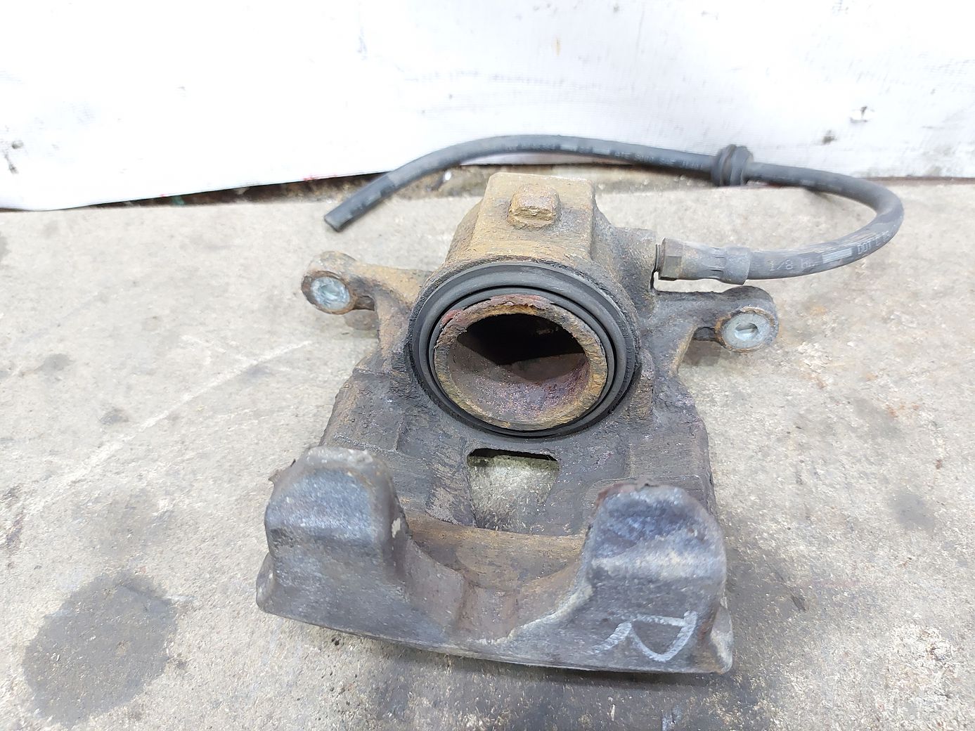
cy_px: 366
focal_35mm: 24
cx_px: 488
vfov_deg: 56.8
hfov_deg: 71.6
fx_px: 676
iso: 320
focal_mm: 5.23
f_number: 1.8
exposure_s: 1/25
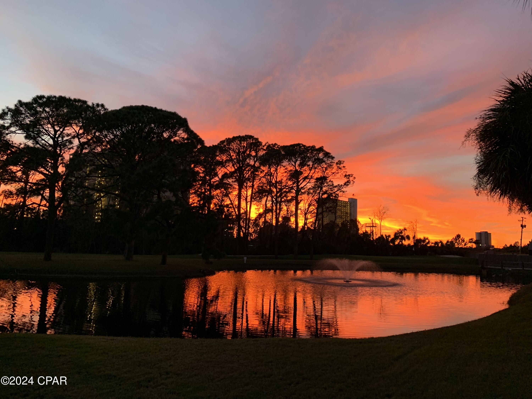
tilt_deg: +5.7
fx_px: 400
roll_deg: -1.3
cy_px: 200
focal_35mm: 26
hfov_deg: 67.3
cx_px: 266
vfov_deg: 53.1
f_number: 1.8
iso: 320
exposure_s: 1/60
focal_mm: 4.25
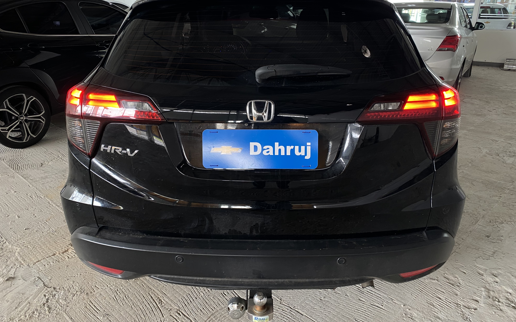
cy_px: 151
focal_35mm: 28
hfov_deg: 66.5
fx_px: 394
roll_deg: -1.2
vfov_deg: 44.5
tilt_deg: -19.6
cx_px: 261
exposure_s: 1/60
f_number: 1.8
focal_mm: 4.25
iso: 125
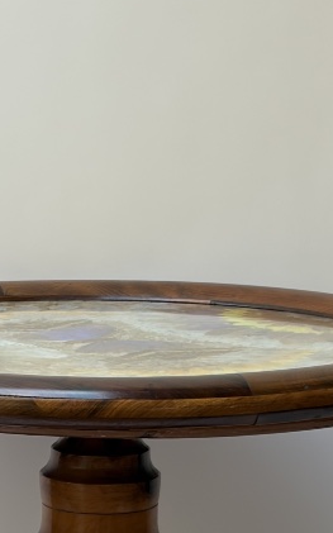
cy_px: 604
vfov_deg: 13.1
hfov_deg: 8.3
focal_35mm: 157
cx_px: 84
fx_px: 2281
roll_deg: -0.1
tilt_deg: -13.0
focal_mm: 5.96
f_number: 1.6
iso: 50
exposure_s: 1/121
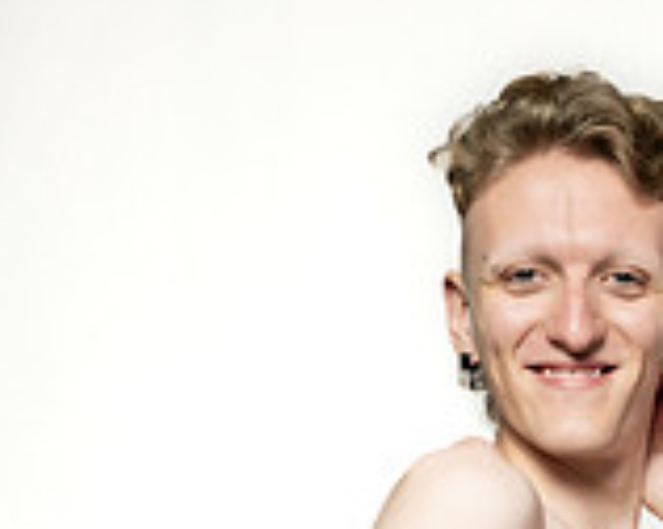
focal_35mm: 134
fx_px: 2626
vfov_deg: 11.0
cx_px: 571
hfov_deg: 14.3
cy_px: 827
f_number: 5.6
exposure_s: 1/160
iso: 2000
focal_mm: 50
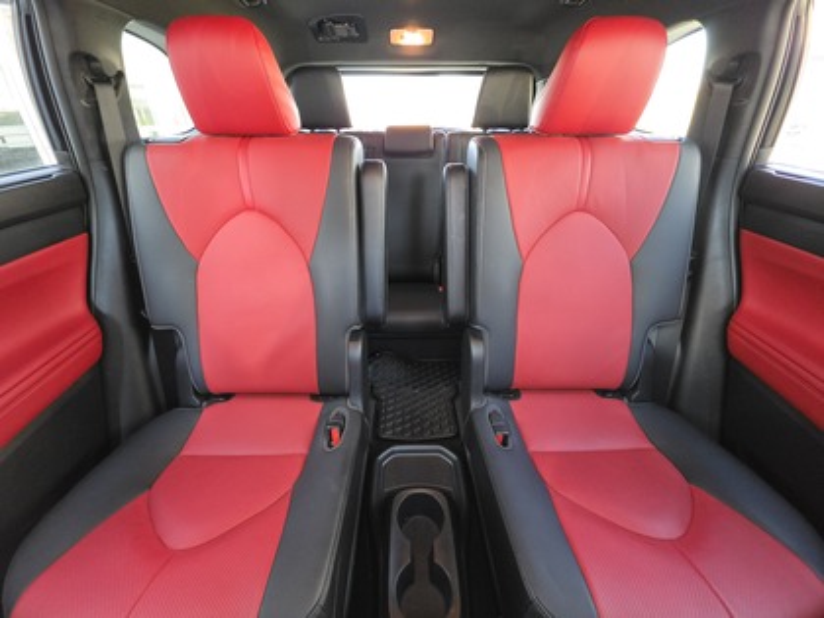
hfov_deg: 106.2
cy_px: 309
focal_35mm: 13
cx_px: 412
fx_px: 309
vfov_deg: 89.9
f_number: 1.9
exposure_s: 1/60
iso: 640
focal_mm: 2.2
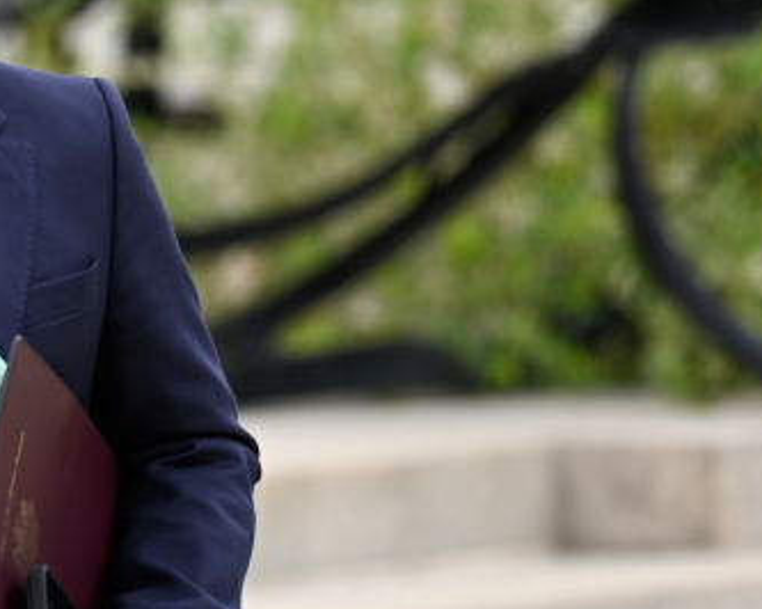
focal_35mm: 1156
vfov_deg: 1.3
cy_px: 319
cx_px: -119
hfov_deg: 1.7
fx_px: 26055
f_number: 5.6
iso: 500
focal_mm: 400
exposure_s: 1/800
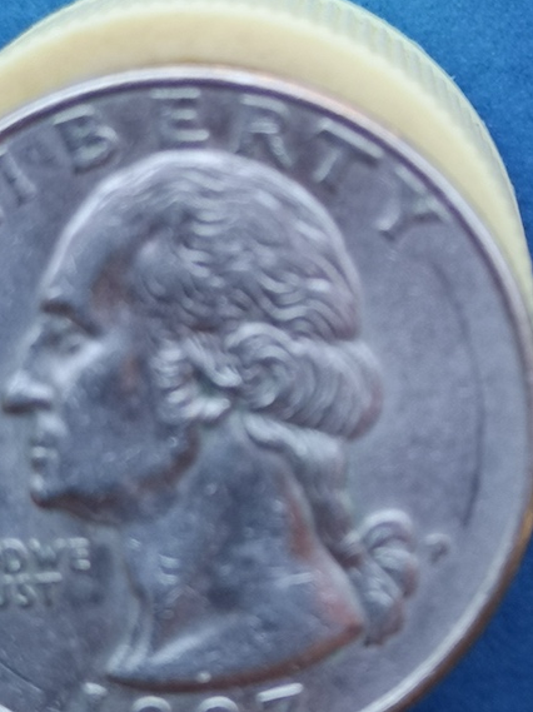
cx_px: 202
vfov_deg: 13.9
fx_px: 2919
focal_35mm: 142
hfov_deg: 10.4
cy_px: 376
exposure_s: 1/216
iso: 50
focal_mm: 5.58
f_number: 1.8
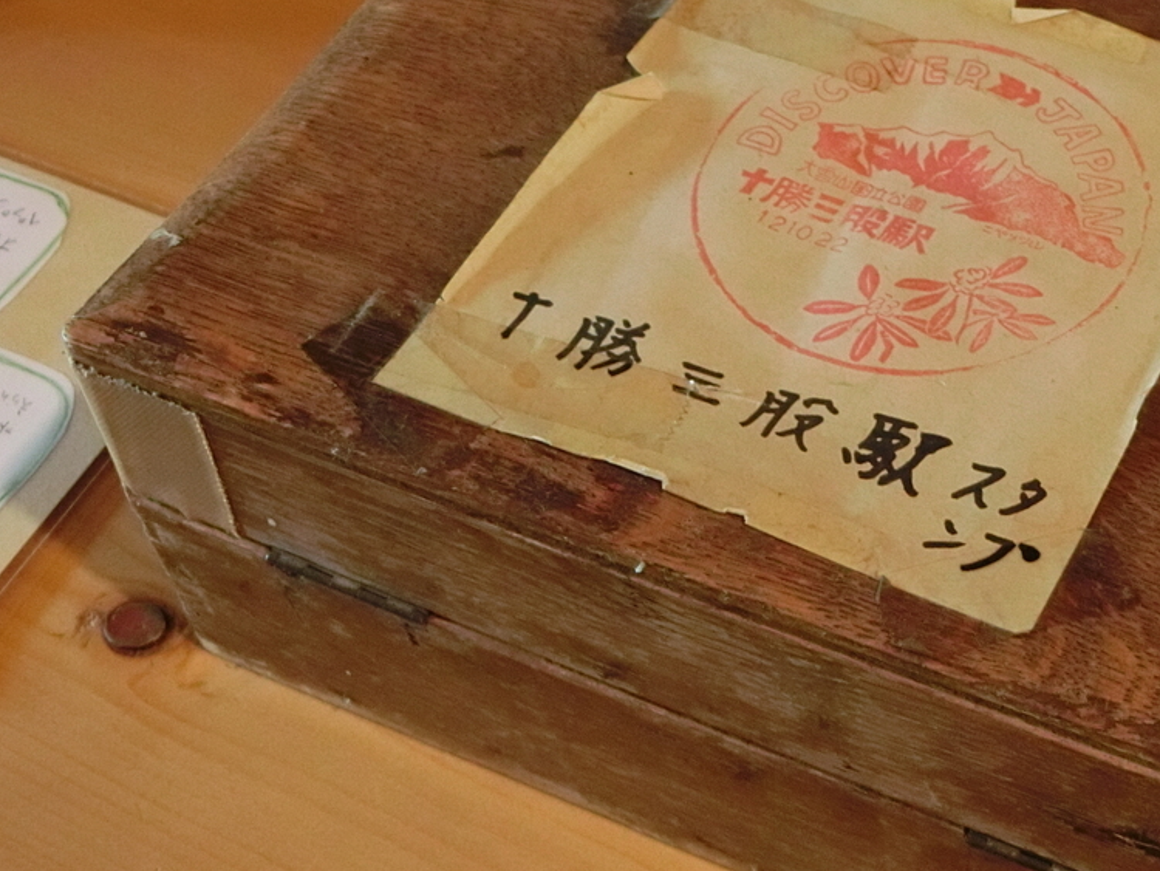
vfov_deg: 20.4
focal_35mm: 72
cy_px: 345
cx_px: 909
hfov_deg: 26.6
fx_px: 2414
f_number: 4.4
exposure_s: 1/13
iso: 400
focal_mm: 8
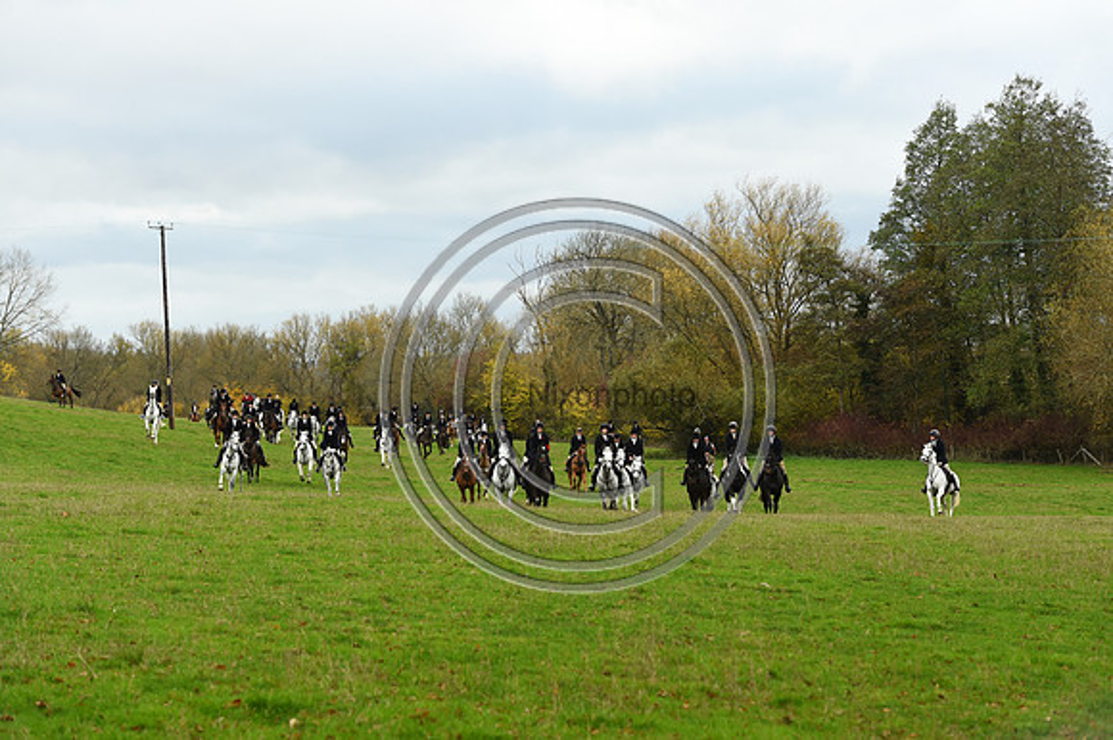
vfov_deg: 14.4
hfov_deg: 21.5
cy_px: 370
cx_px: 556
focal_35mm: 95
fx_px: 2935
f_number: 5.6
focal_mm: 95
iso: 1400
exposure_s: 1/1250
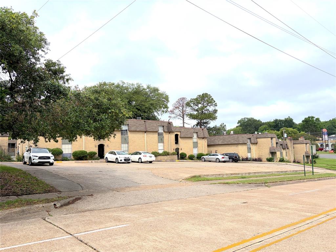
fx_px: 252
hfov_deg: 67.3
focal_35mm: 26
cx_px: 168
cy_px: 126
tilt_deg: +5.8
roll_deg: +3.4
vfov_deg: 53.1
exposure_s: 1/5348
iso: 50
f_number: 1.6
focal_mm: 5.96
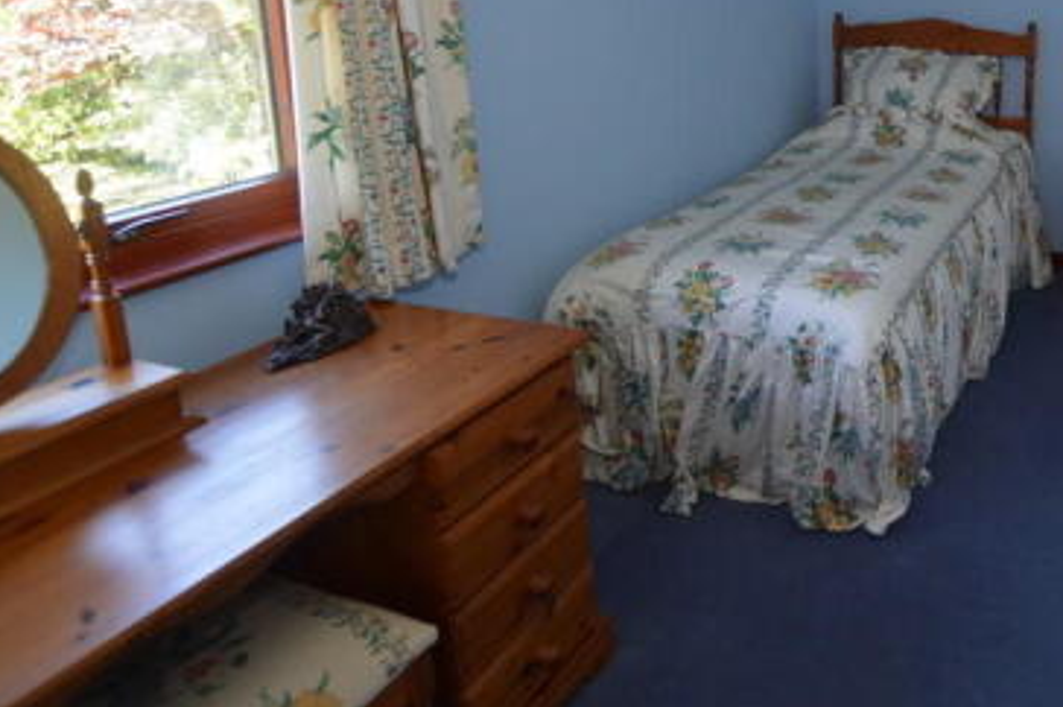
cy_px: 108
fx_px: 797
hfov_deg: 58.1
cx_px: 949
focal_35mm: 27
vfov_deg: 44.7
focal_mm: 10
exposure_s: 1/80
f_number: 4.5
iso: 400
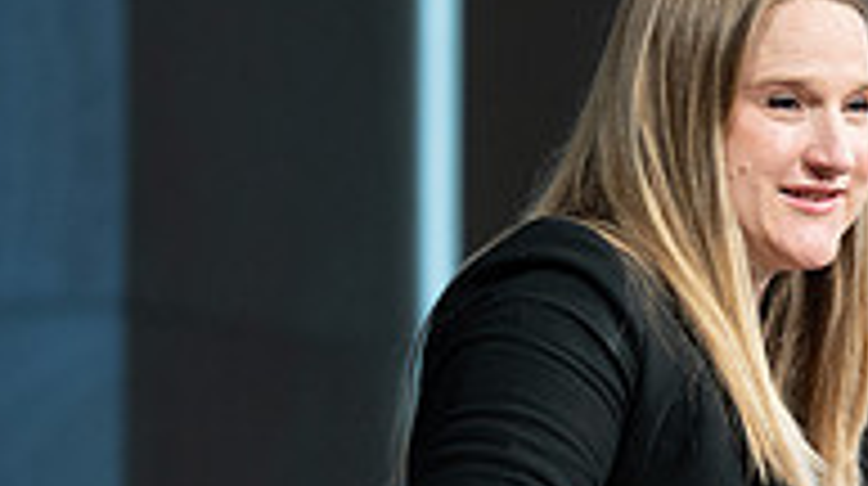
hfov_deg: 2.6
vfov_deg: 1.5
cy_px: 483
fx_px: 19079
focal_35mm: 830
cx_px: 1019
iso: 1000
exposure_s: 1/200
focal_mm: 200
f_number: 2.8
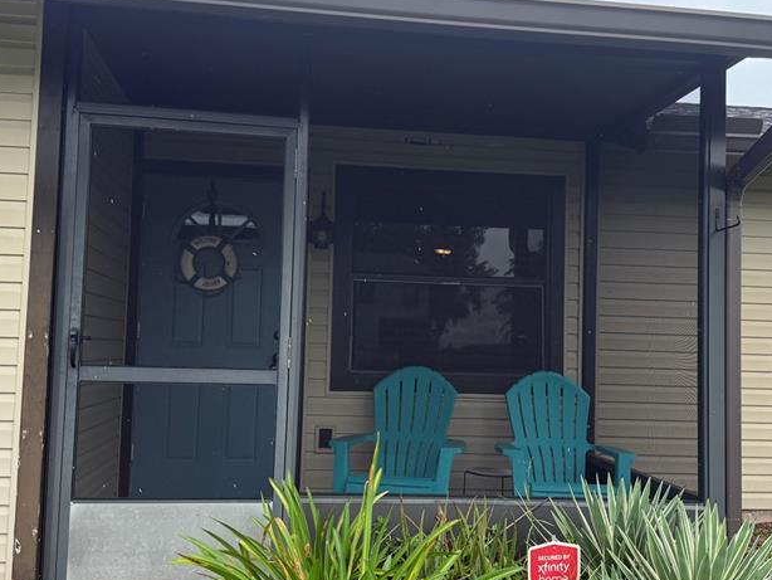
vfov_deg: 36.0
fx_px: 892
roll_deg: -2.4
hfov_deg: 46.7
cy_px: 296
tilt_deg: +4.0
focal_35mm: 40
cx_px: 414
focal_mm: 6.76
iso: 100
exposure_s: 1/2299
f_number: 1.78
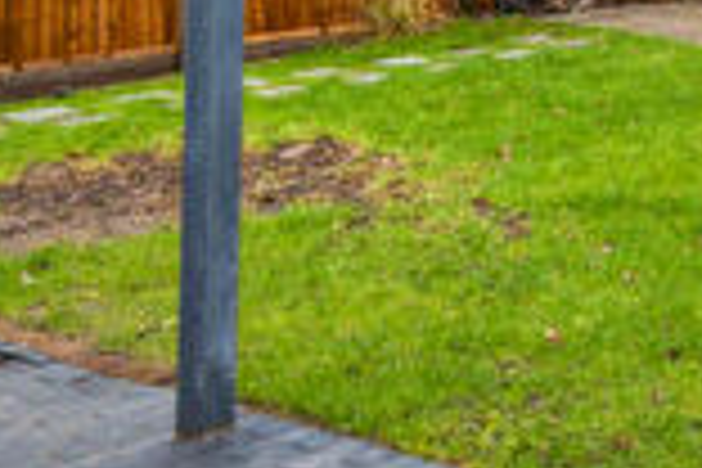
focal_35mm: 63
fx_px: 1228
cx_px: 1206
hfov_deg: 22.2
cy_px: -230
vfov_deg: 19.0
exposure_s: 1/40
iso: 250
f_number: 8
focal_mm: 14
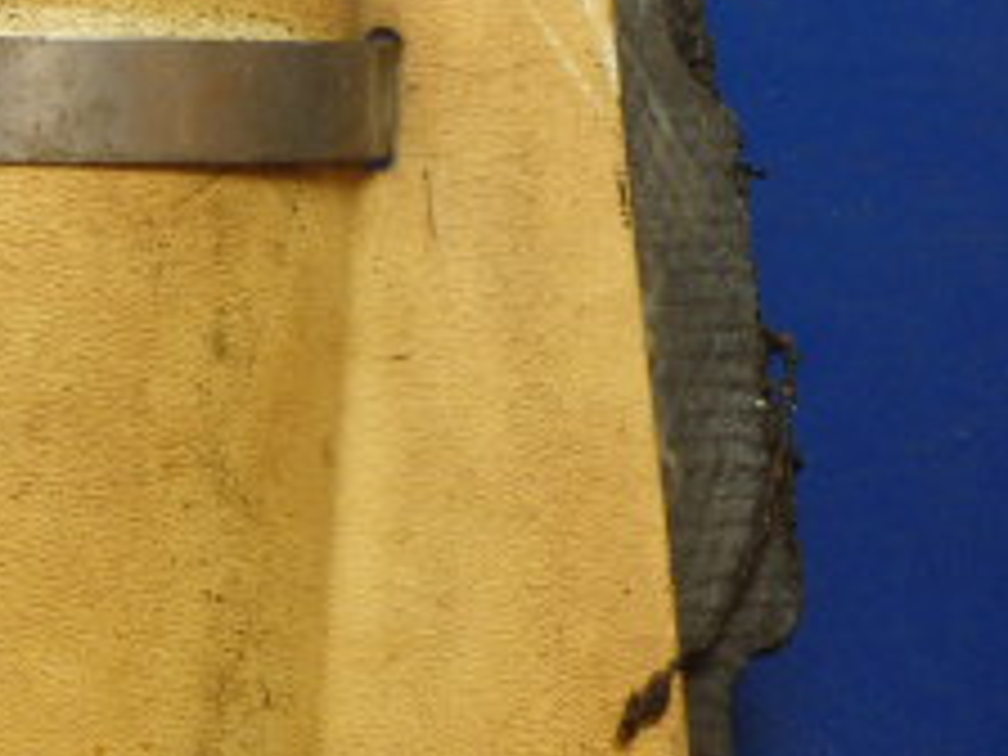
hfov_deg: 22.6
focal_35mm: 80
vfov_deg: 18.3
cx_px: -176
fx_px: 2330
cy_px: 144
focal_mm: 5
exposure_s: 1/30
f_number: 3.9
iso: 250
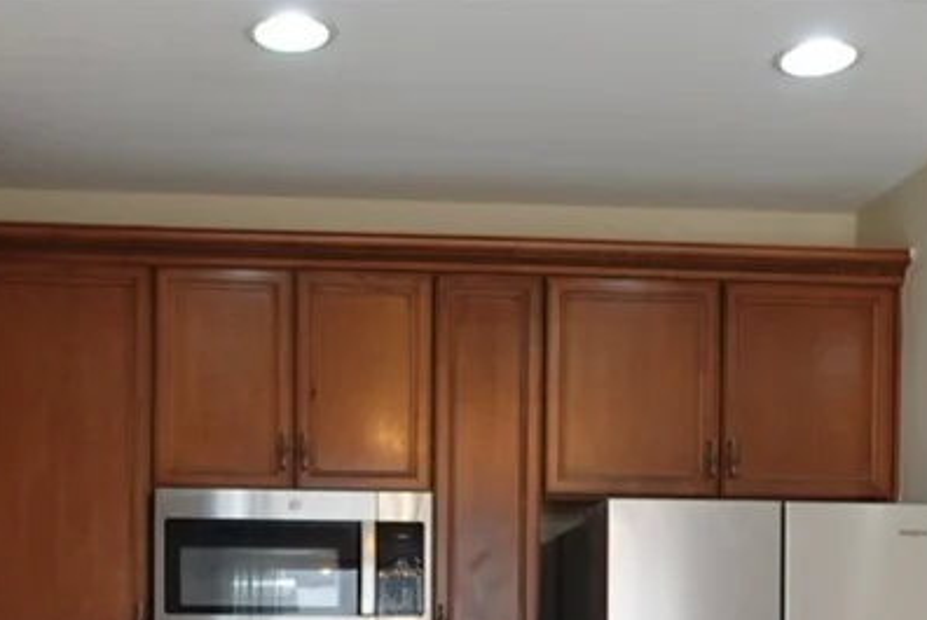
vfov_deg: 20.2
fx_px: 1598
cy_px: 795
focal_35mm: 62
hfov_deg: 32.0
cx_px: 286
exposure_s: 1/60
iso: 125
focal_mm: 9.4
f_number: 2.8
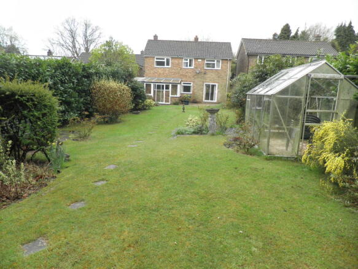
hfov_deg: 71.6
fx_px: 248
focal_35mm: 24
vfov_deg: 56.8
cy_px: 134
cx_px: 179
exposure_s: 1/160
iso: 64
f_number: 3.3
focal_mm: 4.3
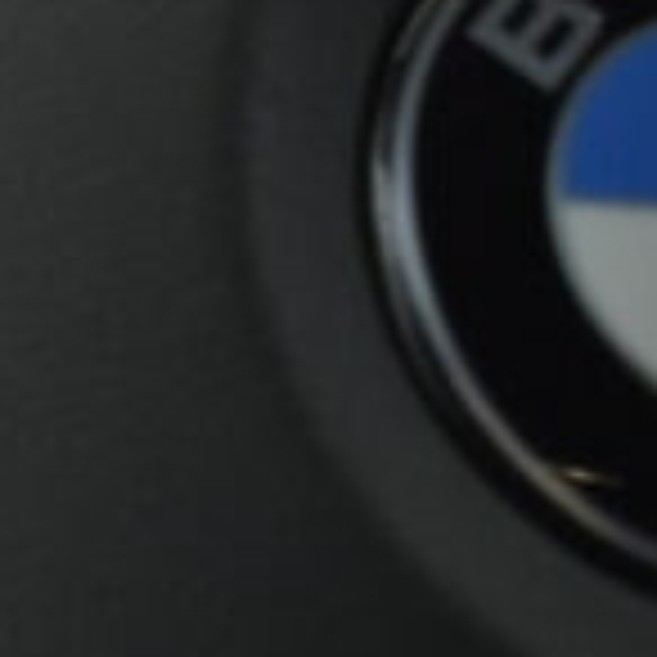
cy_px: 331
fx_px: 2598
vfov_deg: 14.4
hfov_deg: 11.4
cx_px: -1026
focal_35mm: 121
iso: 1600
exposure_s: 1/200
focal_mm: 18
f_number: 3.5
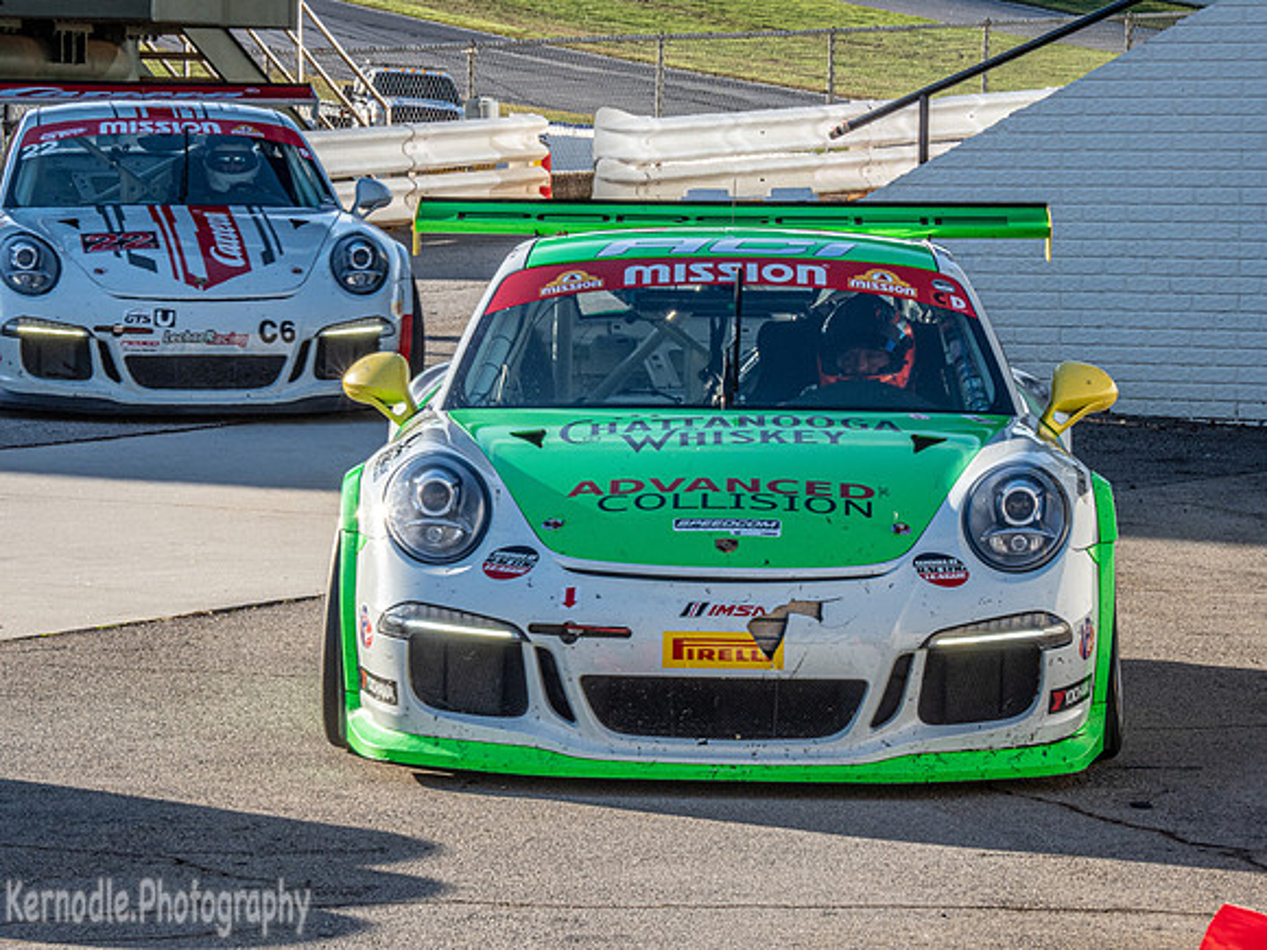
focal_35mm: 200
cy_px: 475
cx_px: 634
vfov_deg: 7.4
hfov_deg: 9.9
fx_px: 7320
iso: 500
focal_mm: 100
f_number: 20
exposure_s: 1/80
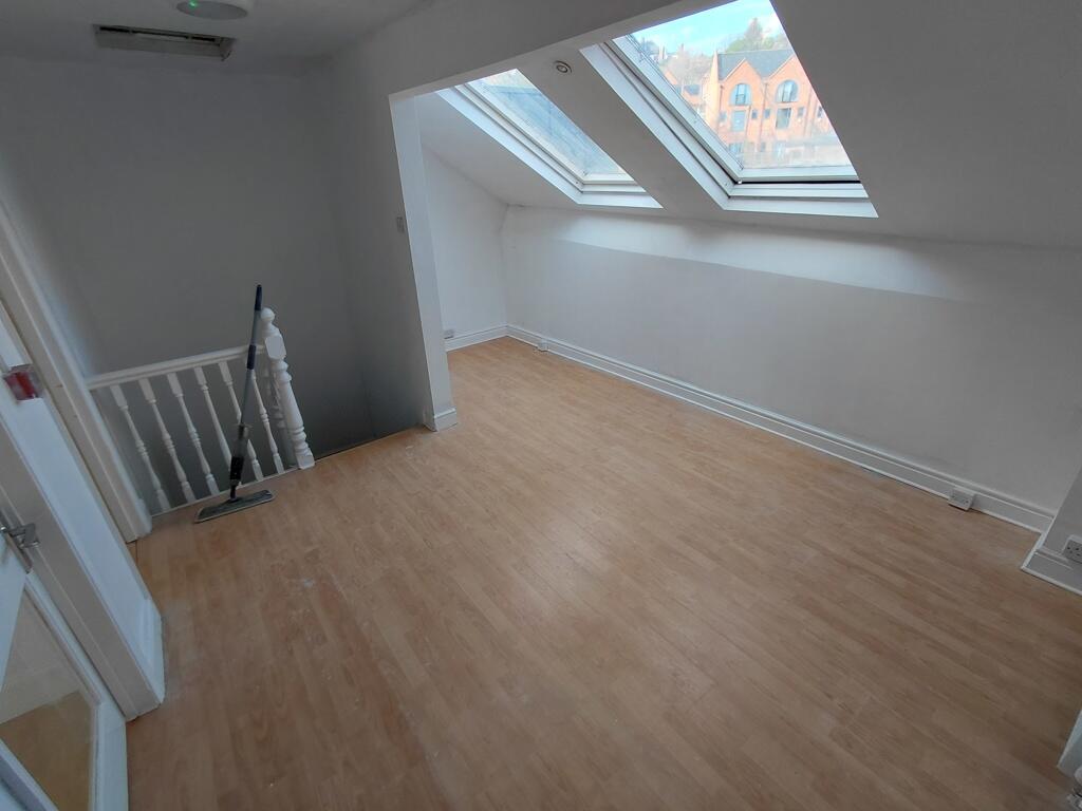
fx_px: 500
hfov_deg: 94.5
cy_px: 406
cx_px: 541
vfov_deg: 78.1
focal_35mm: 16
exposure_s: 1/138
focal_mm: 1.64
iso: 40
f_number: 2.2
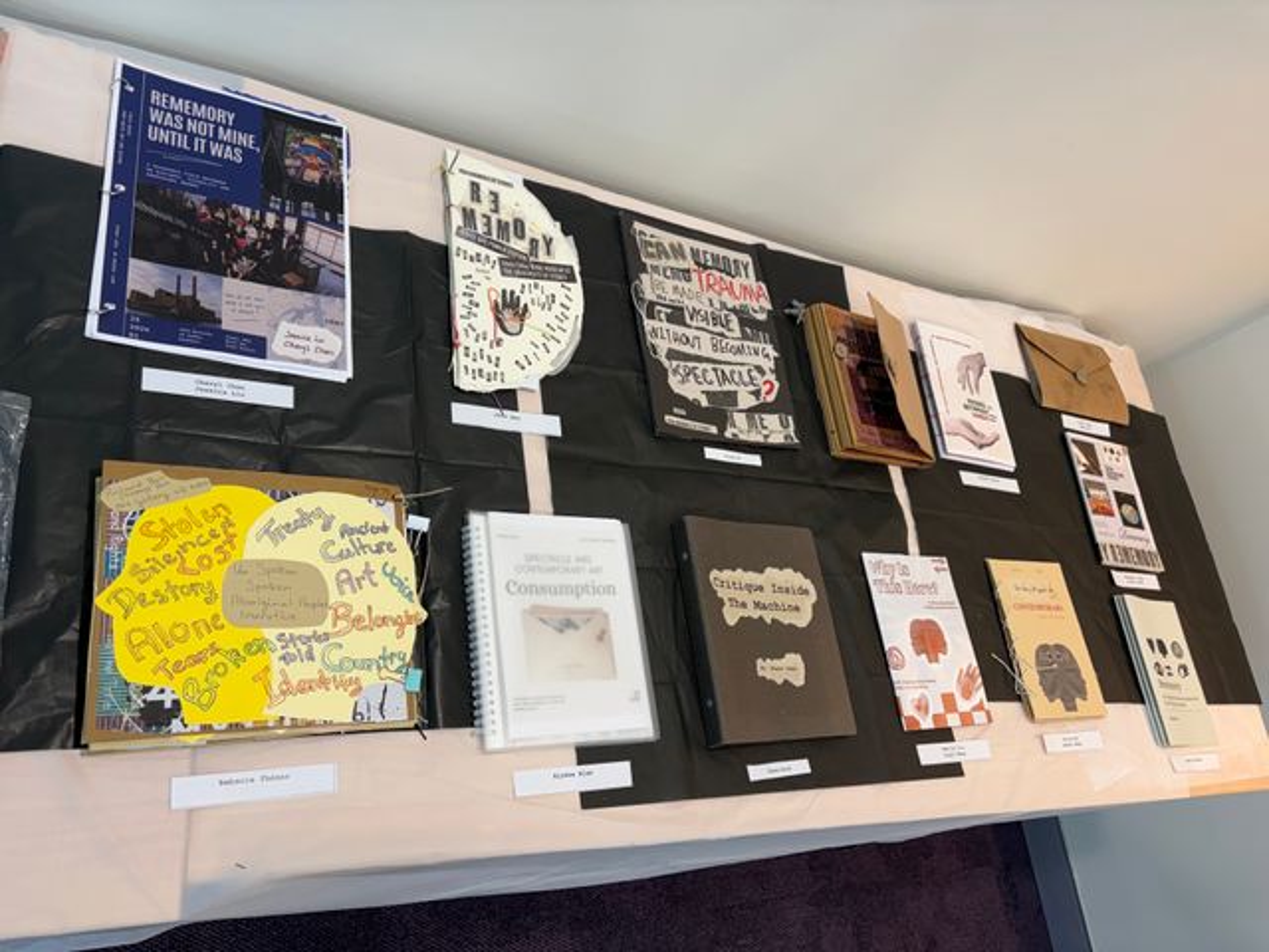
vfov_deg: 53.1
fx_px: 953
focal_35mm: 26
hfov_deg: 67.3
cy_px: 476
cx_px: 634
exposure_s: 1/100
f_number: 1.6
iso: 100
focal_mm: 5.96
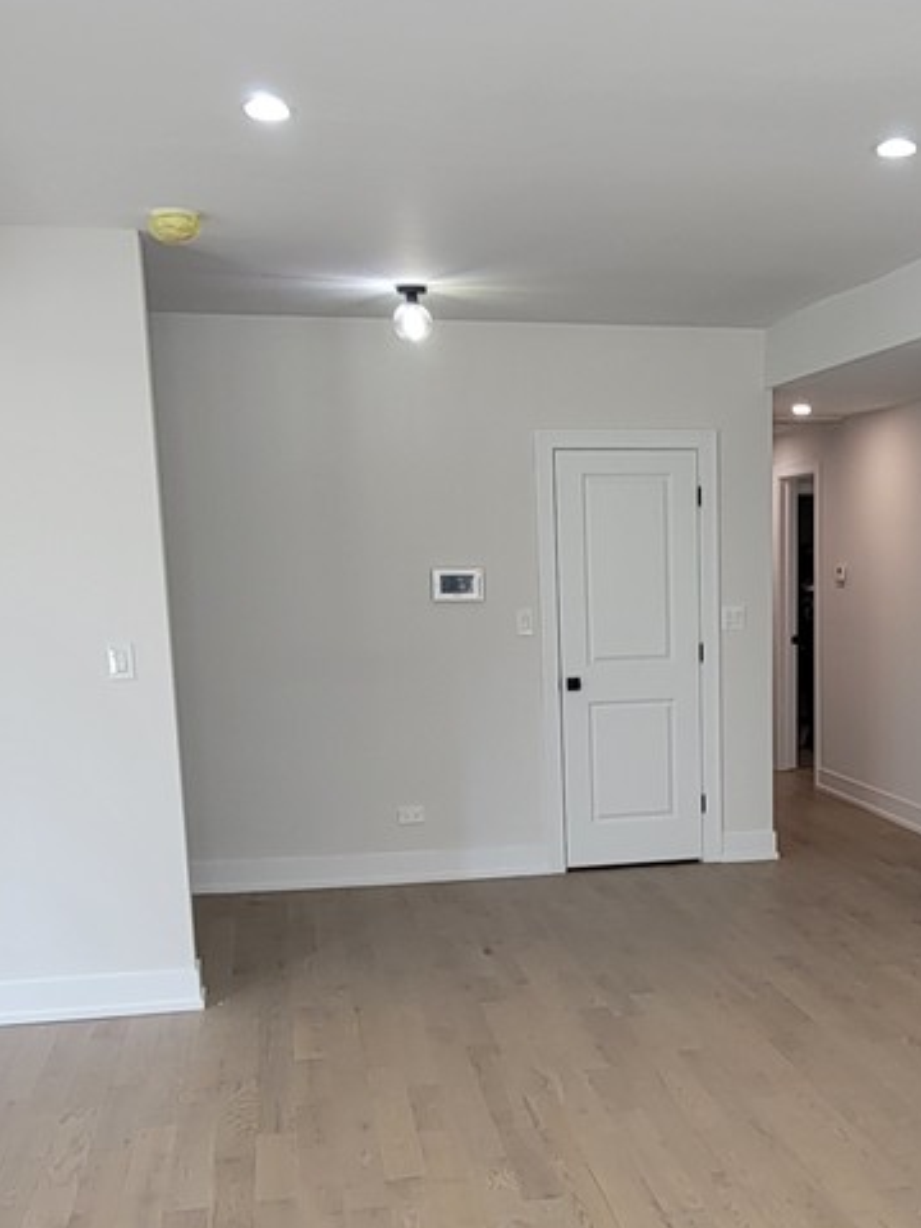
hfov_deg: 36.0
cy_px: 831
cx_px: 691
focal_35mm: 39
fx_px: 1384
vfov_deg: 47.0
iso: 64
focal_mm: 2.2
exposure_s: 1/60
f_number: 2.2
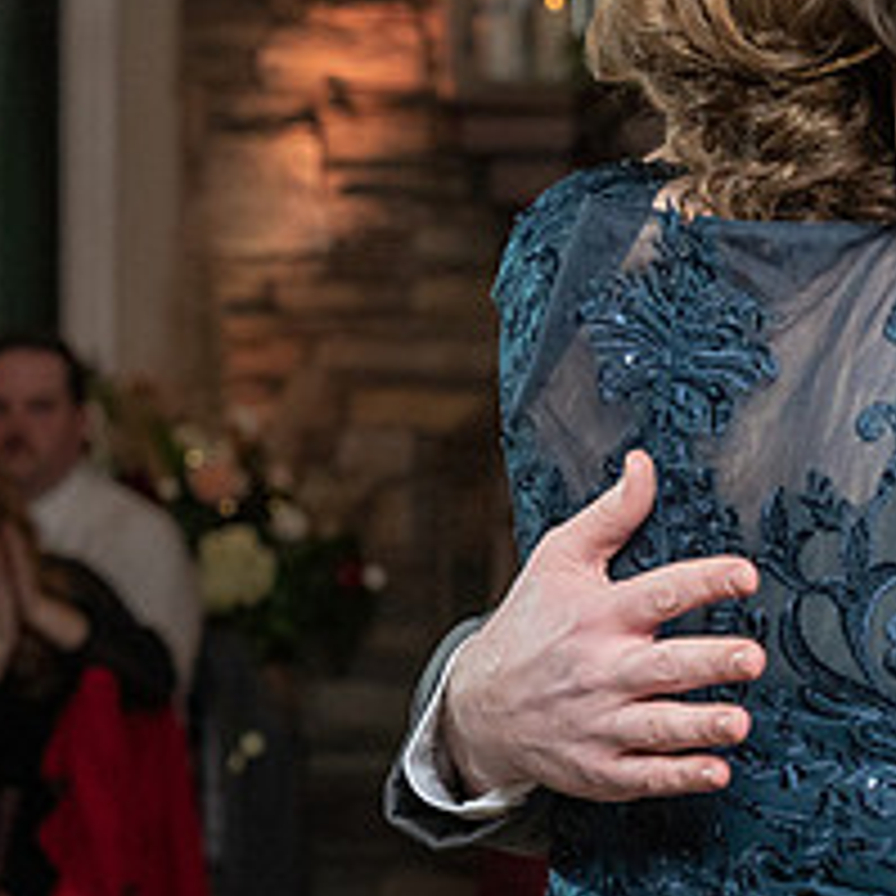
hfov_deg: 6.8
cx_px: 628
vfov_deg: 6.8
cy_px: 662
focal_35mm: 259
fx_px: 7585
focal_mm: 70
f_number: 5.6
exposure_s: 1/200
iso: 2000
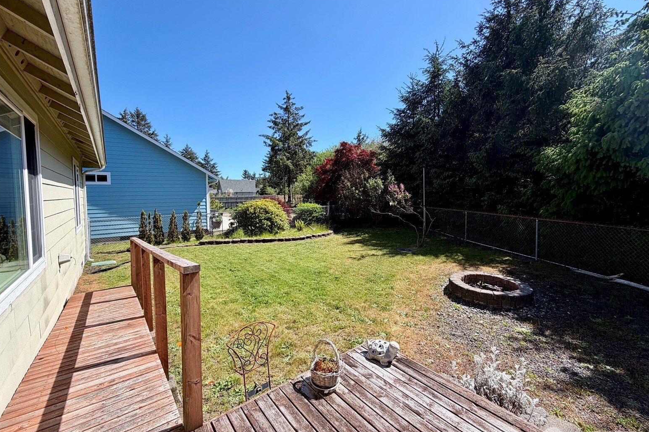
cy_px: 205
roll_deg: +0.9
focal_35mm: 15
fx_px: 270
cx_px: 316
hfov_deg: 100.4
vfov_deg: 77.2
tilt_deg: -3.1
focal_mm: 2.22
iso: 25
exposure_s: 1/770
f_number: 2.2
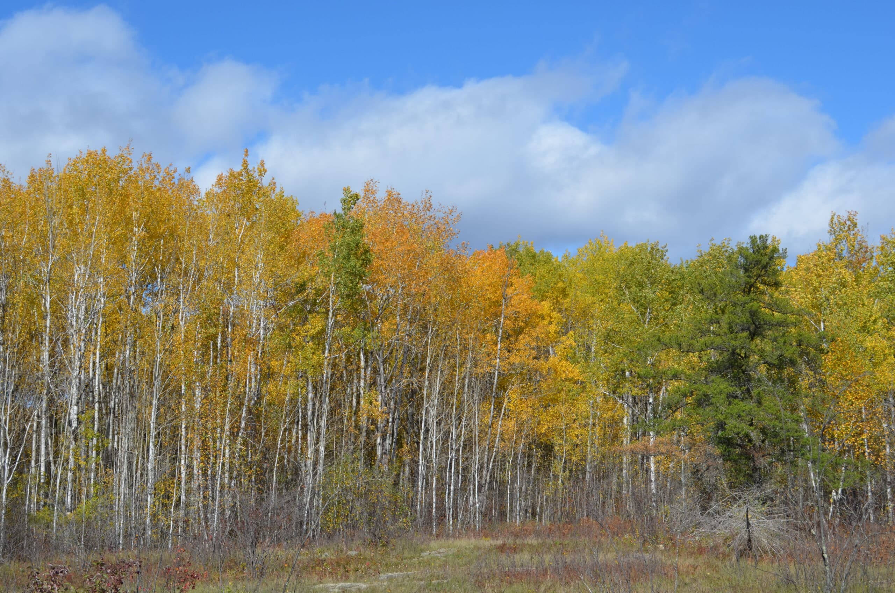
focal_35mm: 52
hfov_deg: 37.9
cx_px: 448
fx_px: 1303
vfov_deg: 25.6
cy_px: 296
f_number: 9
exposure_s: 1/320
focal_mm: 35
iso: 100
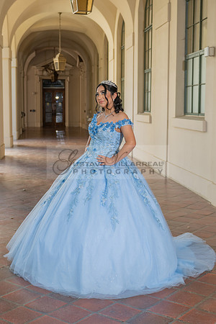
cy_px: 153
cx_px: 89
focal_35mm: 54
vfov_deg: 36.9
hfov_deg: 25.1
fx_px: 485
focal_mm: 32
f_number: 2.8
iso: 200
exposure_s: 1/200
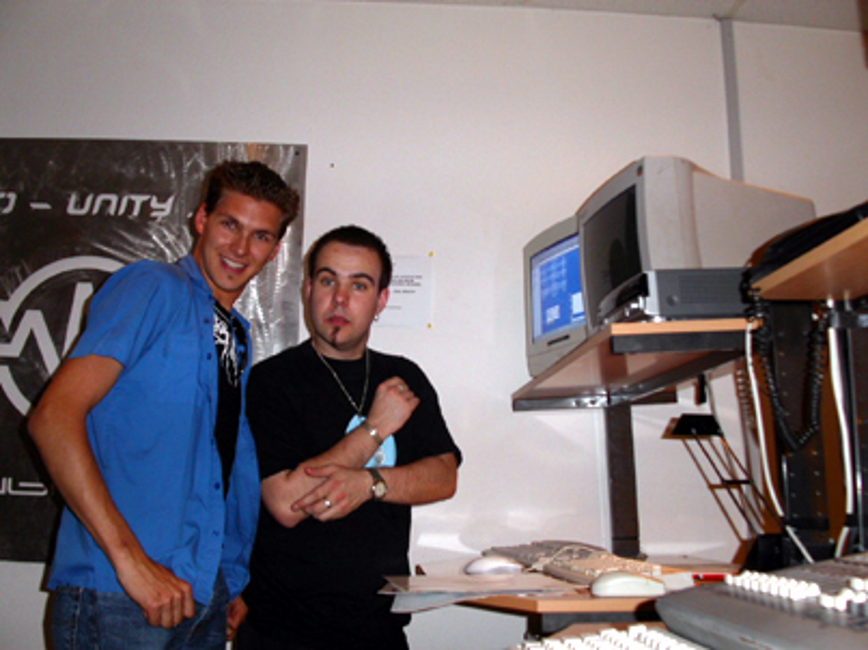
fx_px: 953
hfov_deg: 49.0
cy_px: 325
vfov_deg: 37.7
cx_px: 434
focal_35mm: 38
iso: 100
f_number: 2.8
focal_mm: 7.8
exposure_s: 1/30
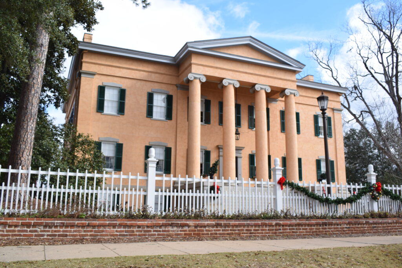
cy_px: 134
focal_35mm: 34
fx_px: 385
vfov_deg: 38.4
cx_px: 201
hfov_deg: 55.1
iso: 200
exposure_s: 1/320
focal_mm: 23
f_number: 9
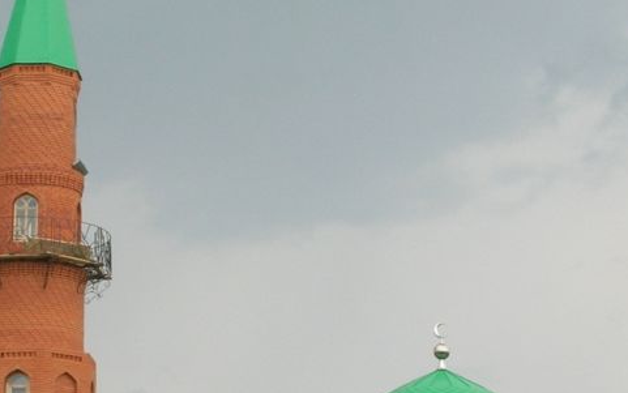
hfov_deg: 12.5
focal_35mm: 167
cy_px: 292
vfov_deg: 7.9
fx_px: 2859
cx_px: 270
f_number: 6.7
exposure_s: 1/105
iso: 50
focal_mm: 12.3
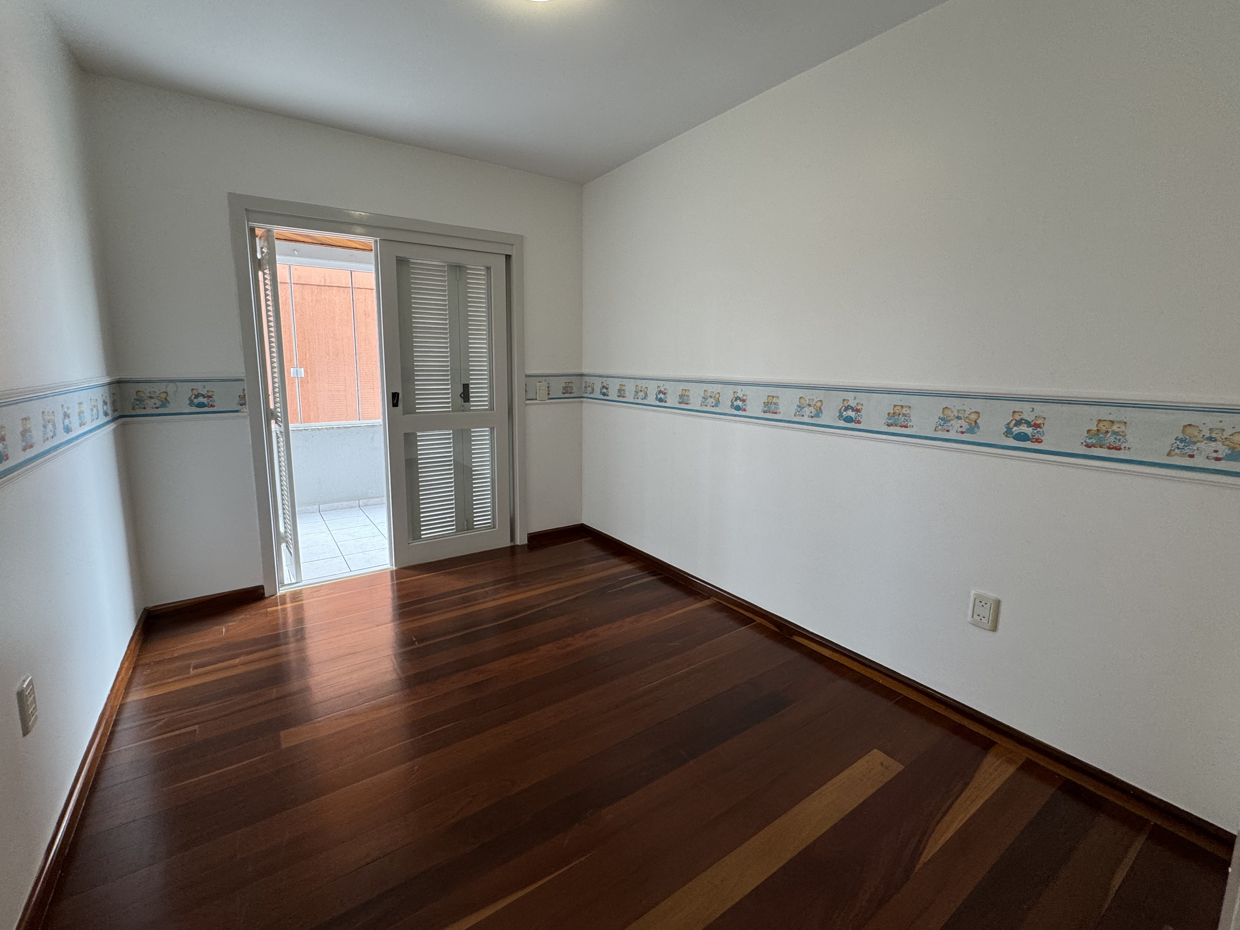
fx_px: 537
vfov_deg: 81.7
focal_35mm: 15
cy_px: 436
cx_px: 601
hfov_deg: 98.1
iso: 125
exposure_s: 1/120
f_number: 2.2
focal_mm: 2.22
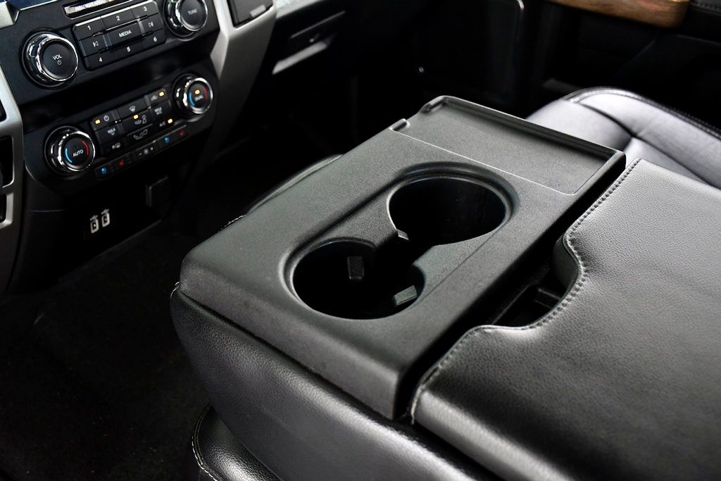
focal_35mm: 39
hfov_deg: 49.5
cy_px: 240
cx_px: 360
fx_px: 781
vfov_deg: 34.2
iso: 2500
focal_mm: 26
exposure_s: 1/80
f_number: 4
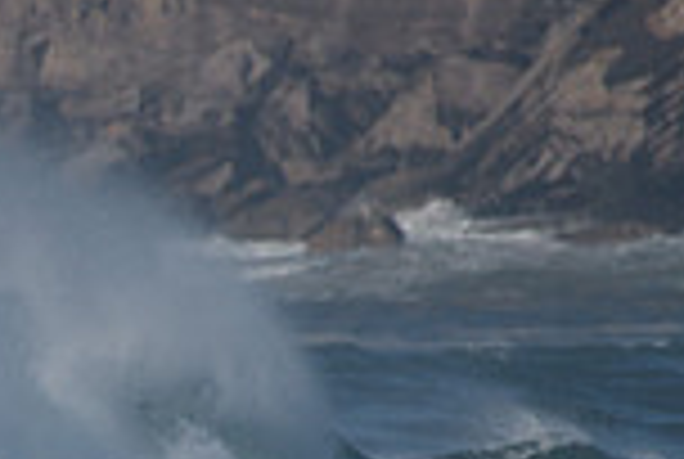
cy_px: 853
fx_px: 36247
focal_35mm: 1904
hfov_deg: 1.1
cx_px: -351
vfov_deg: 0.7
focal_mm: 500
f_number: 5.6
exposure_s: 1/1600
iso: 220
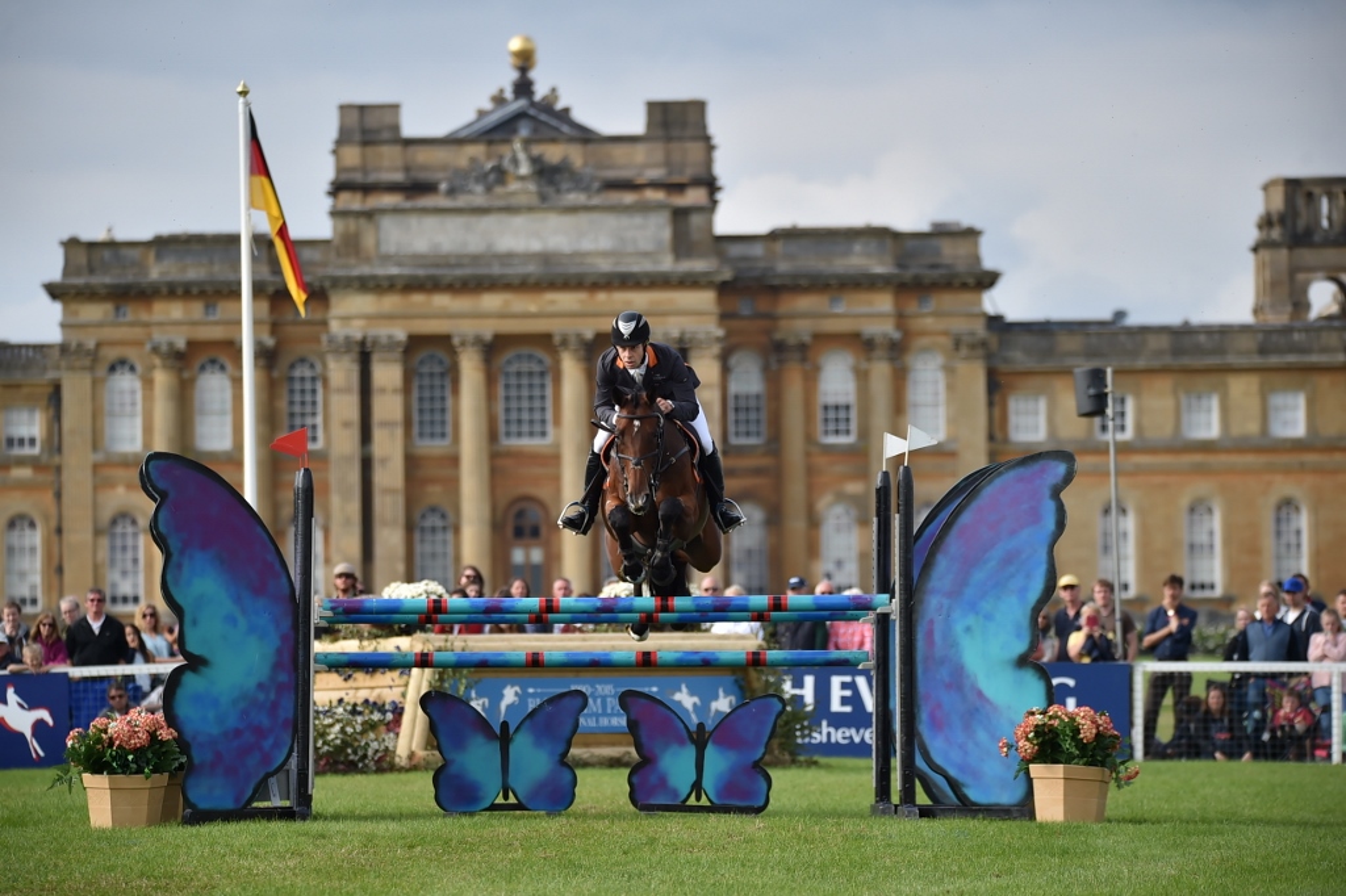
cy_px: 448
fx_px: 10091
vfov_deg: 5.1
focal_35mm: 270
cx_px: 673
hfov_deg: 7.6
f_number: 5.6
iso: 250
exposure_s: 1/800
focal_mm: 270
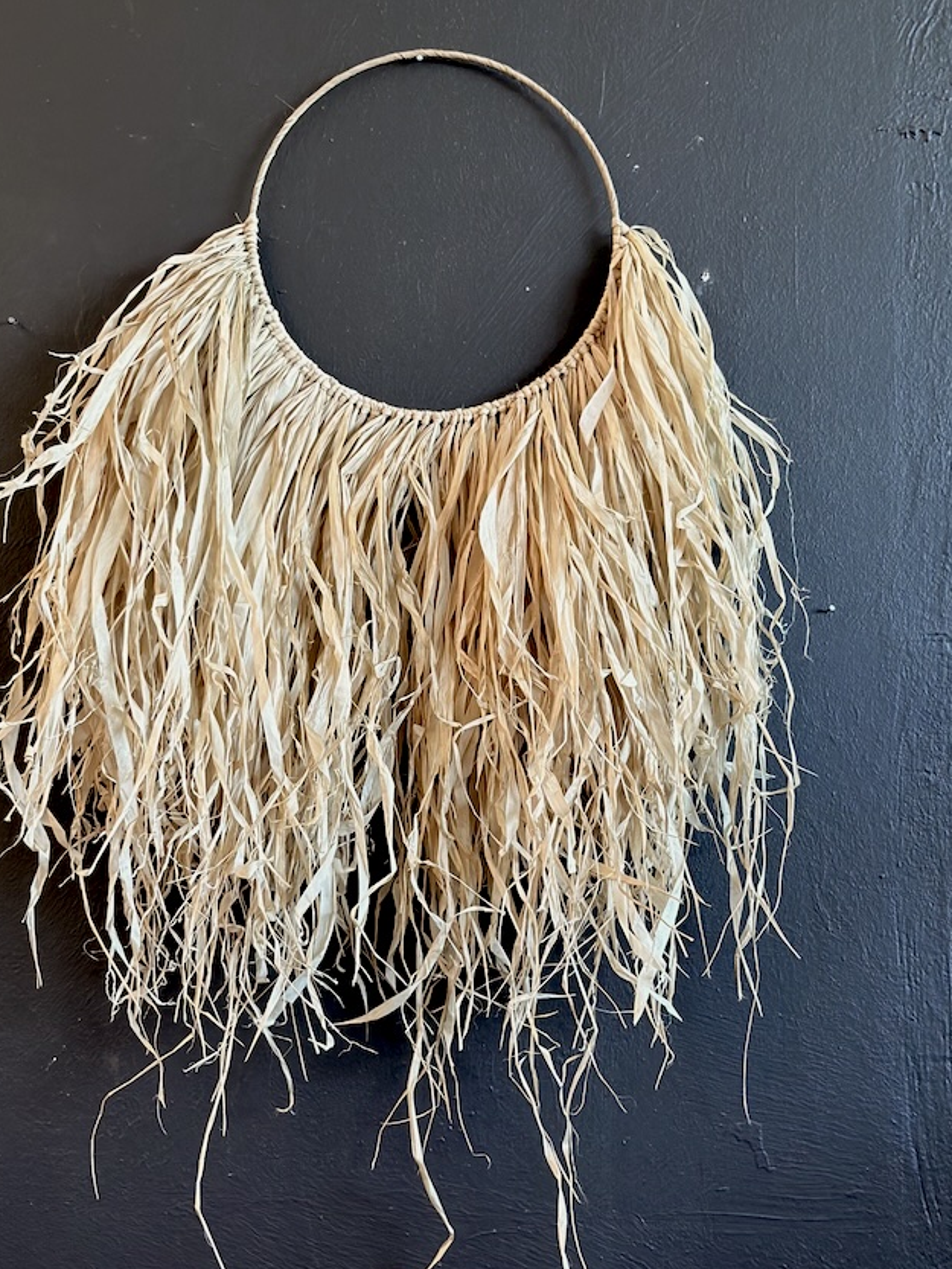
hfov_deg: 24.8
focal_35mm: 59
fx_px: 2163
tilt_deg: +3.4
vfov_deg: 32.7
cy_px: 676
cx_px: 417
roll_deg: +0.0
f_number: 1.78
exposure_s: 1/60
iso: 200
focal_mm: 6.86
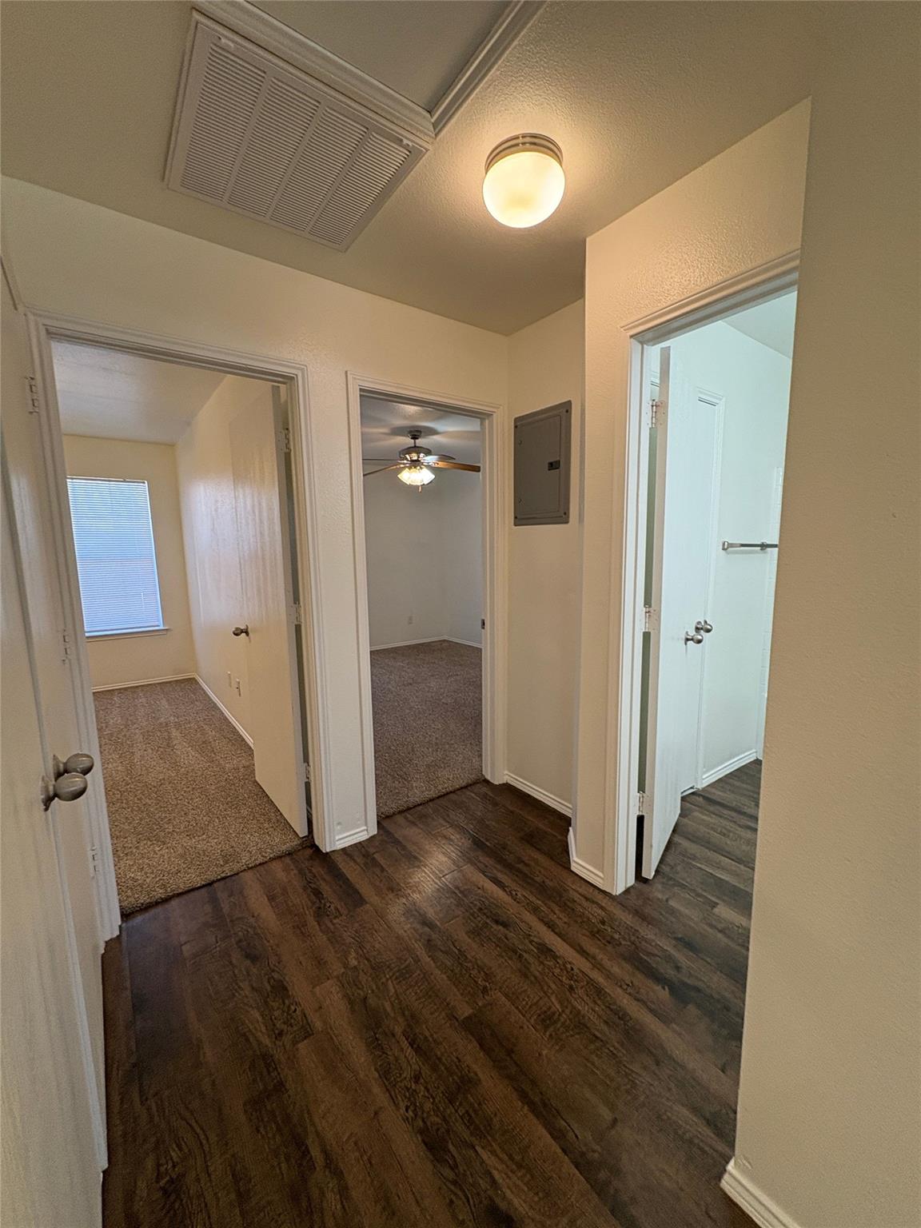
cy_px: 614
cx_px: 460
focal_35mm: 14
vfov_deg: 102.1
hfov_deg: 85.7
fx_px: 497
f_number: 2.2
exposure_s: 1/60
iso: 160
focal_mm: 2.22
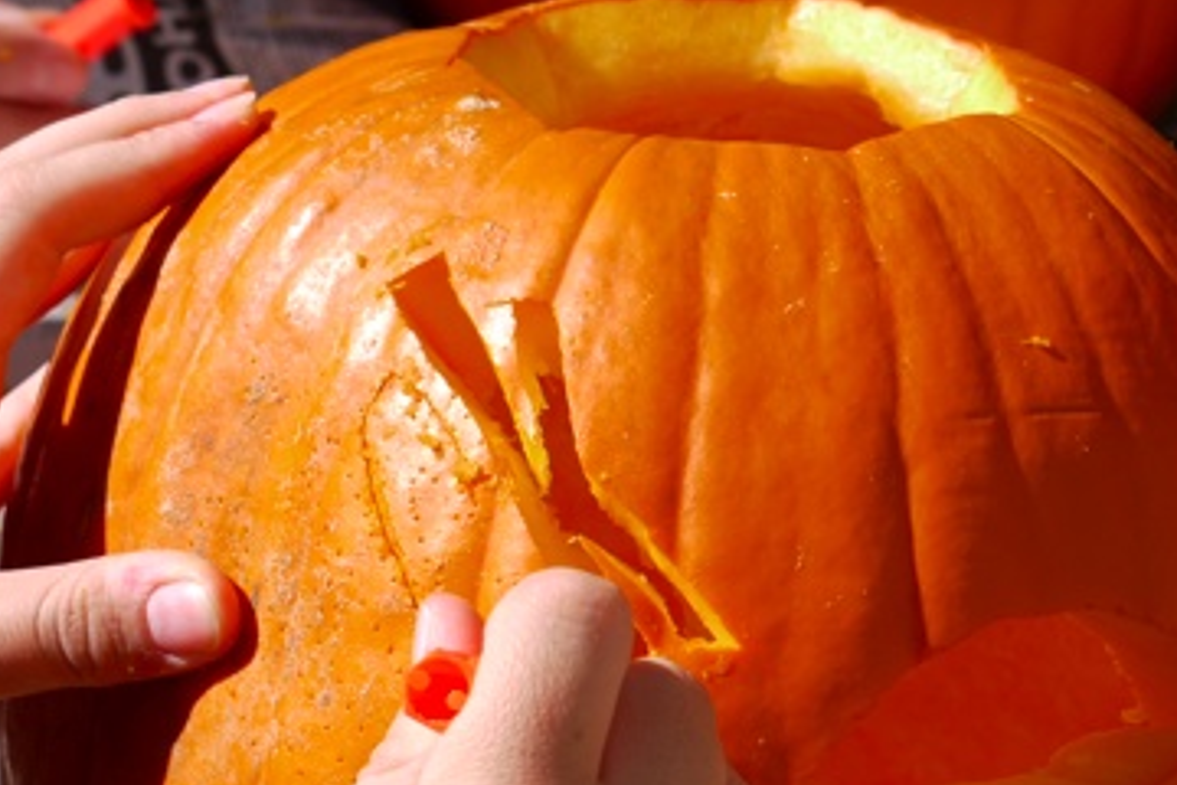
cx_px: 566
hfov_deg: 13.2
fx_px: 5100
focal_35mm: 156
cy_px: 484
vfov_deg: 8.8
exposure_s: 1/320
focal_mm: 45
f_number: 8
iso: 100
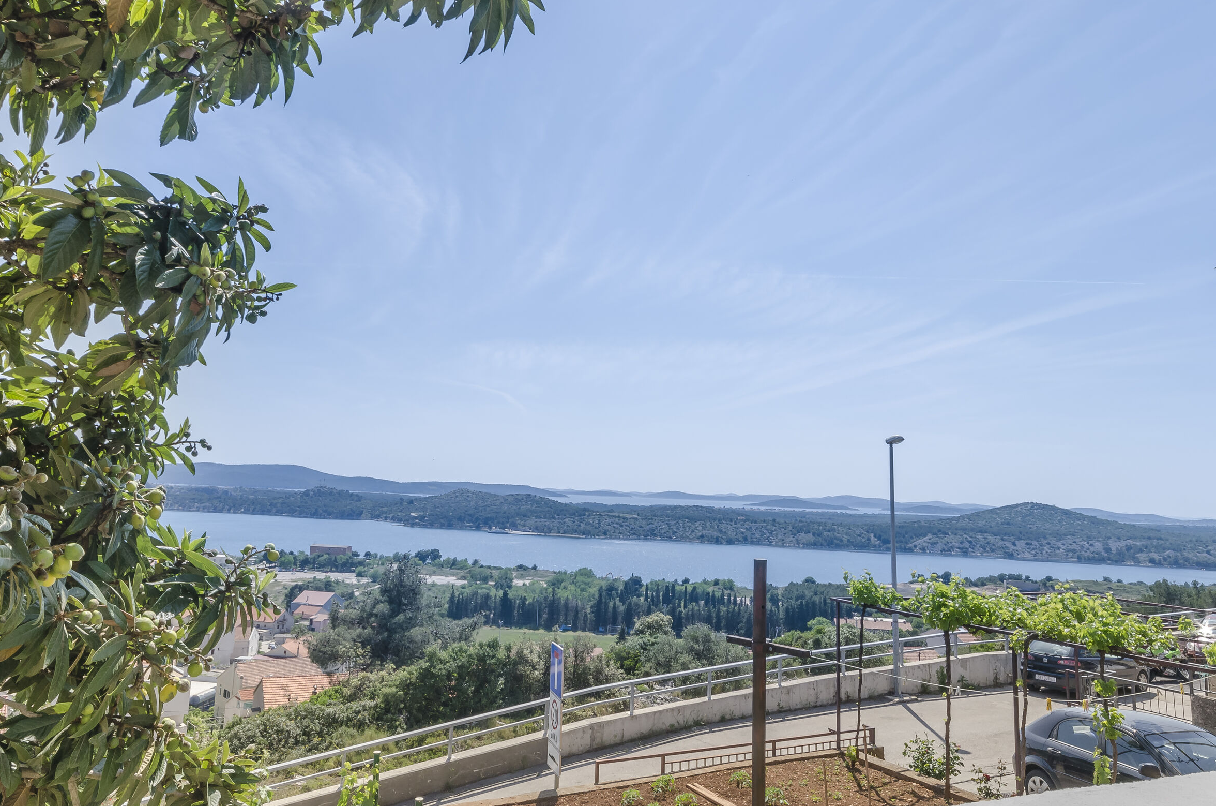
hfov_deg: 71.6
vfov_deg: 50.9
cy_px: 341
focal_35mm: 25
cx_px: 572
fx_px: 843
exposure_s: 1/200
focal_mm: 14
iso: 100
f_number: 14
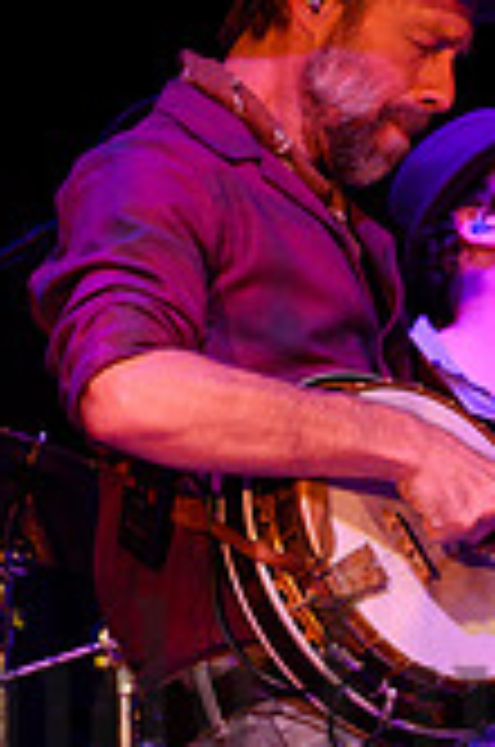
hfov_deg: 4.5
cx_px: 466
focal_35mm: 304
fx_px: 6296
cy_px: 747
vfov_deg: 6.8
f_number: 9
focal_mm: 112
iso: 1600
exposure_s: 1/60
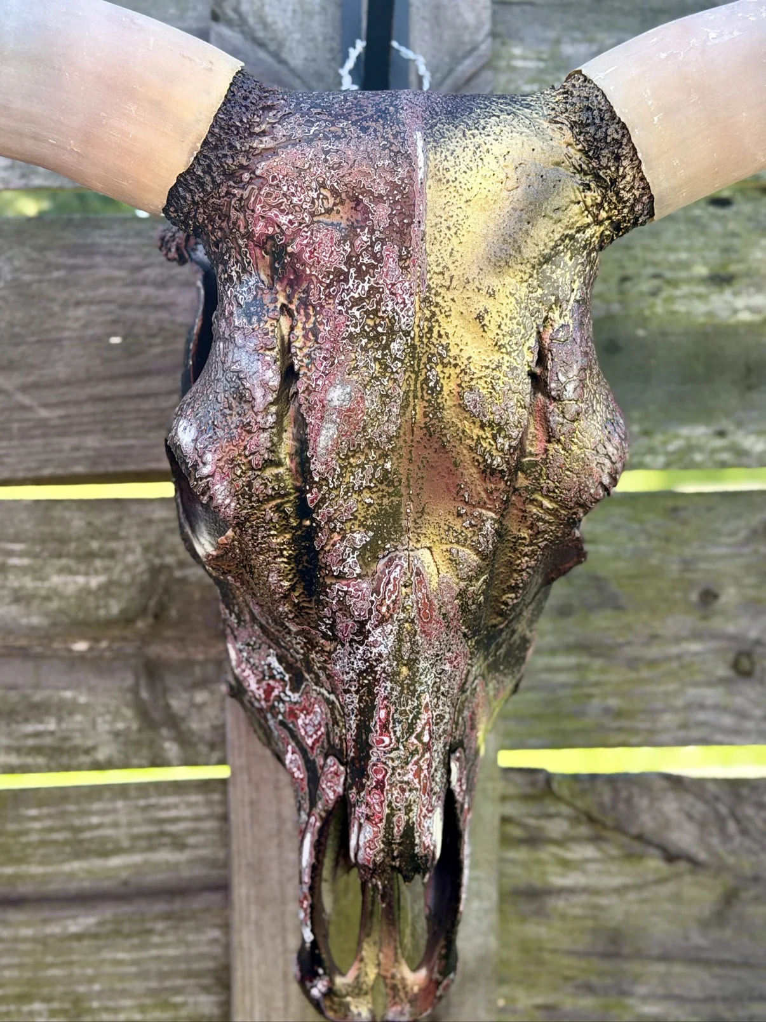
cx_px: 383
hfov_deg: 30.3
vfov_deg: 39.7
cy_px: 511
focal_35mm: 48
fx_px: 1416
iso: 64
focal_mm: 6.76
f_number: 1.78
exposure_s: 1/450
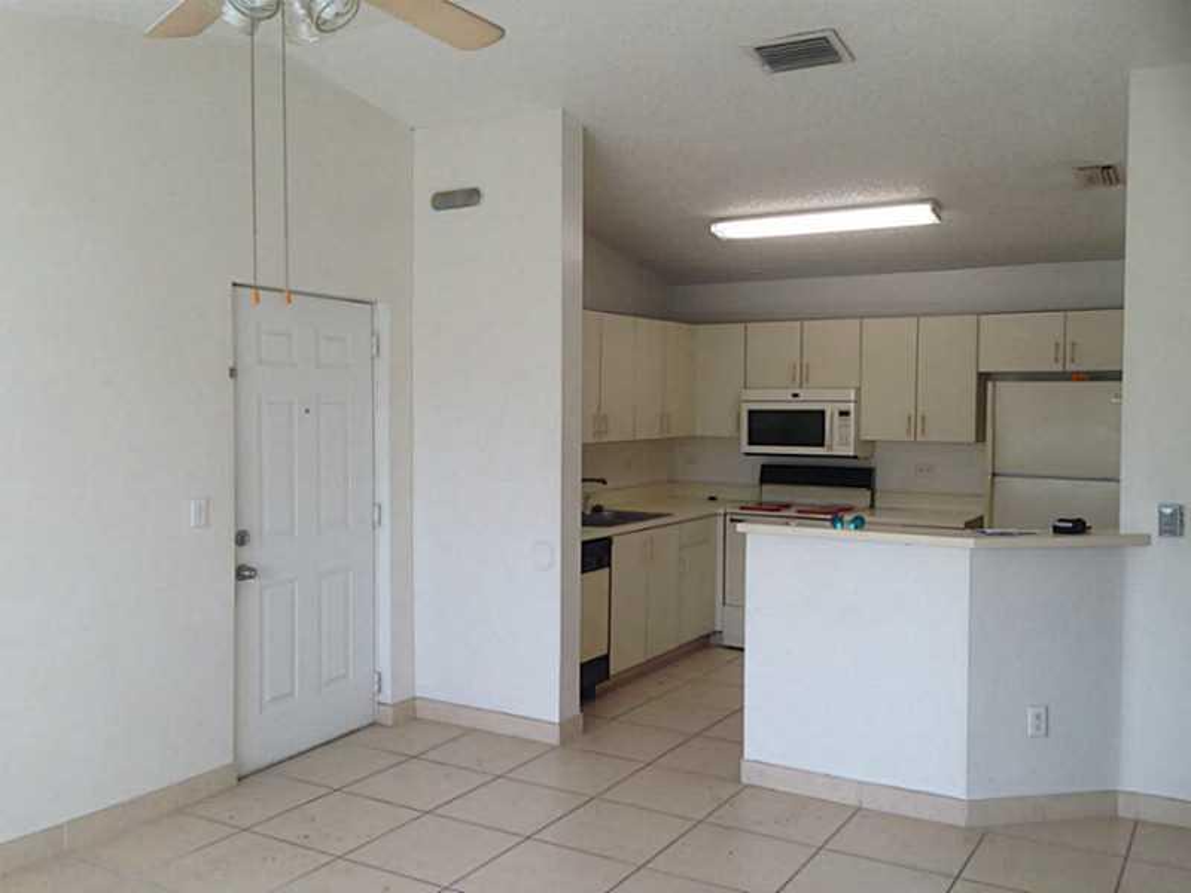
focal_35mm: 33
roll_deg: -1.7
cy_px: 446
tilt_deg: -2.6
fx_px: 1135
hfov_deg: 55.4
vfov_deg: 42.9
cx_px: 596
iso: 64
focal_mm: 4.12
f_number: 2.4
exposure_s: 1/120
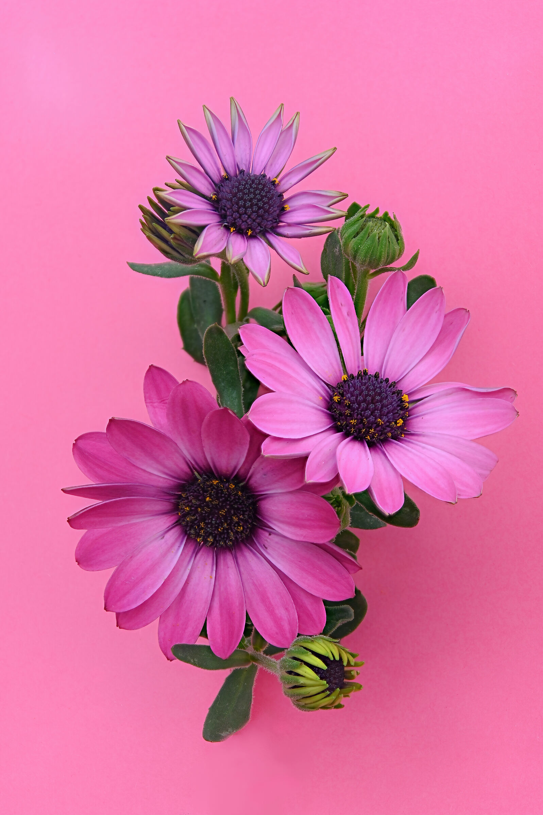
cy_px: 408
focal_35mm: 84
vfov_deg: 24.2
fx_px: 1903
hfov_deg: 16.2
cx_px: 272
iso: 400
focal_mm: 84
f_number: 16
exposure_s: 4
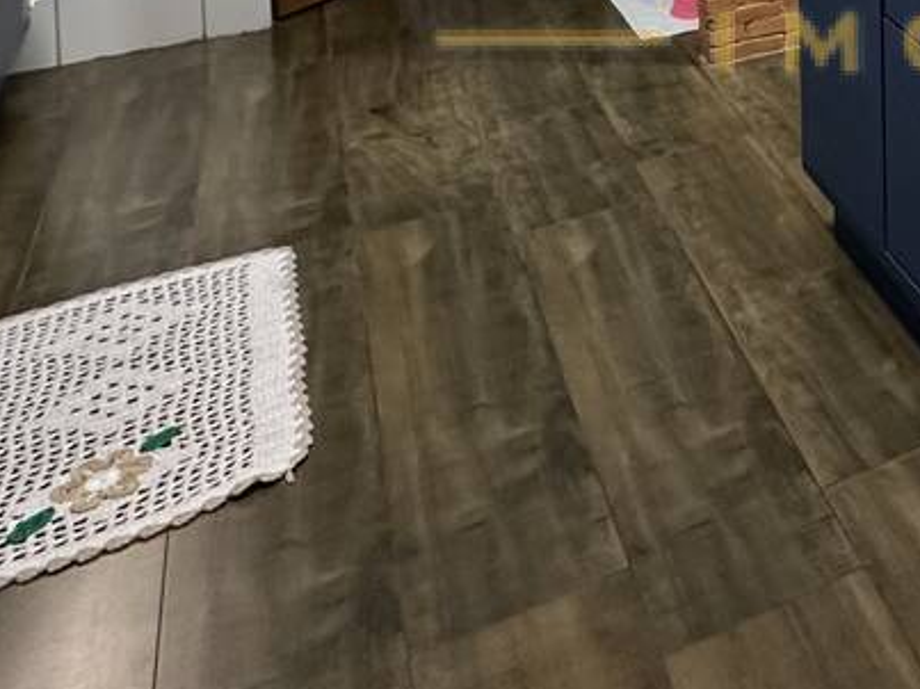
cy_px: -436
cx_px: 1039
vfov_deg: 22.1
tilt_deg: -2.3
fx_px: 1328
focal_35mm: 50
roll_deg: +0.0
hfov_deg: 32.9
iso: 160
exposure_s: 1/60
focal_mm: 2.22
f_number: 2.2
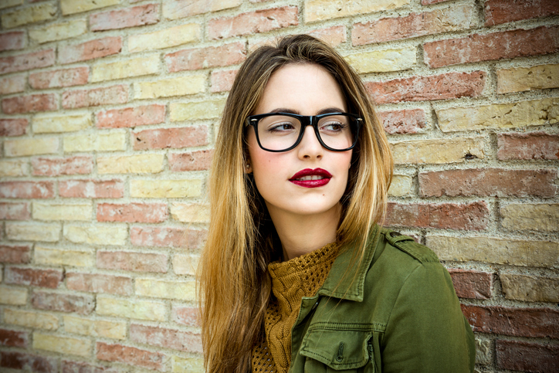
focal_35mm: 58
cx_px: 280
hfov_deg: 34.5
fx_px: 901
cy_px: 186
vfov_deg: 23.4
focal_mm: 58
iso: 100
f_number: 8
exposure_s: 1/250
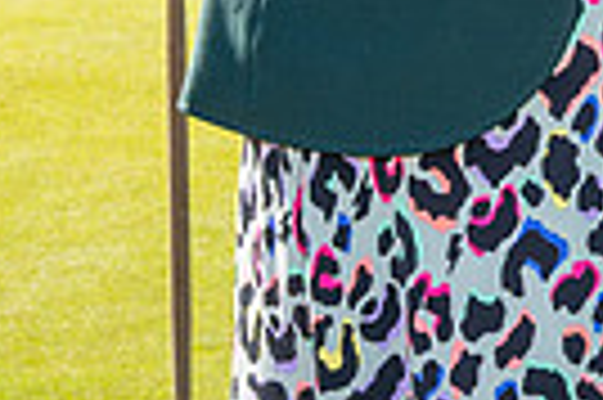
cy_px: -486
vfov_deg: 5.7
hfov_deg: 8.3
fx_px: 3881
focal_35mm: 232
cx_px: 1347
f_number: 9
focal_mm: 48
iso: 200
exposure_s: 1/200
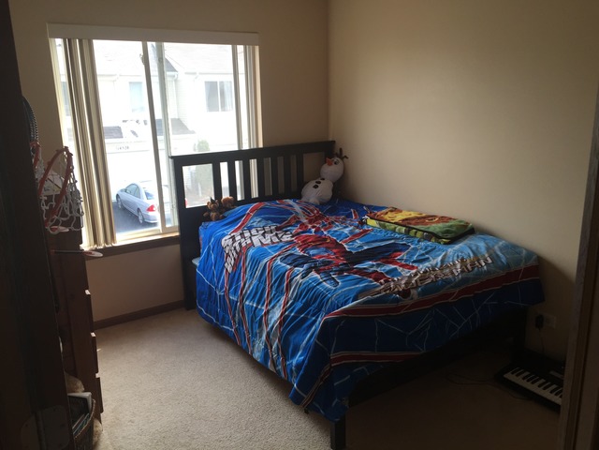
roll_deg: +0.8
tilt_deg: -15.6
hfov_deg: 61.7
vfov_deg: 48.2
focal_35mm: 29
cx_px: 300
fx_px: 502
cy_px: 225
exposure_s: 1/120
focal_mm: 4.15
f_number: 2.2
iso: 40
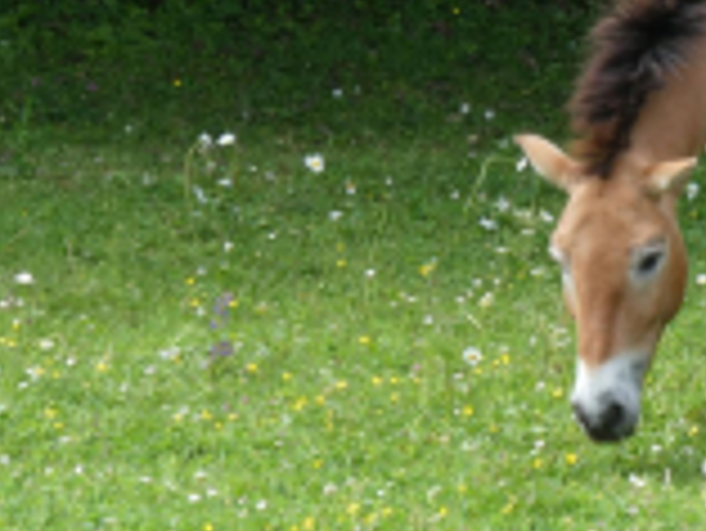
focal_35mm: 768
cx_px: 825
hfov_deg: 2.6
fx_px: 15675
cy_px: 207
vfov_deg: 1.9
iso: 80
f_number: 5.7
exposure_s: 1/100
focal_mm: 50.5
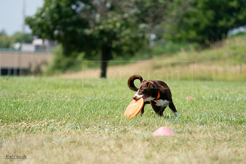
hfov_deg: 7.2
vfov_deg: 4.8
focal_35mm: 286
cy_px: 82
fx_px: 1955
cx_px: 123
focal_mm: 286
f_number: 5.6
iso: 1000
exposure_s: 1/4000
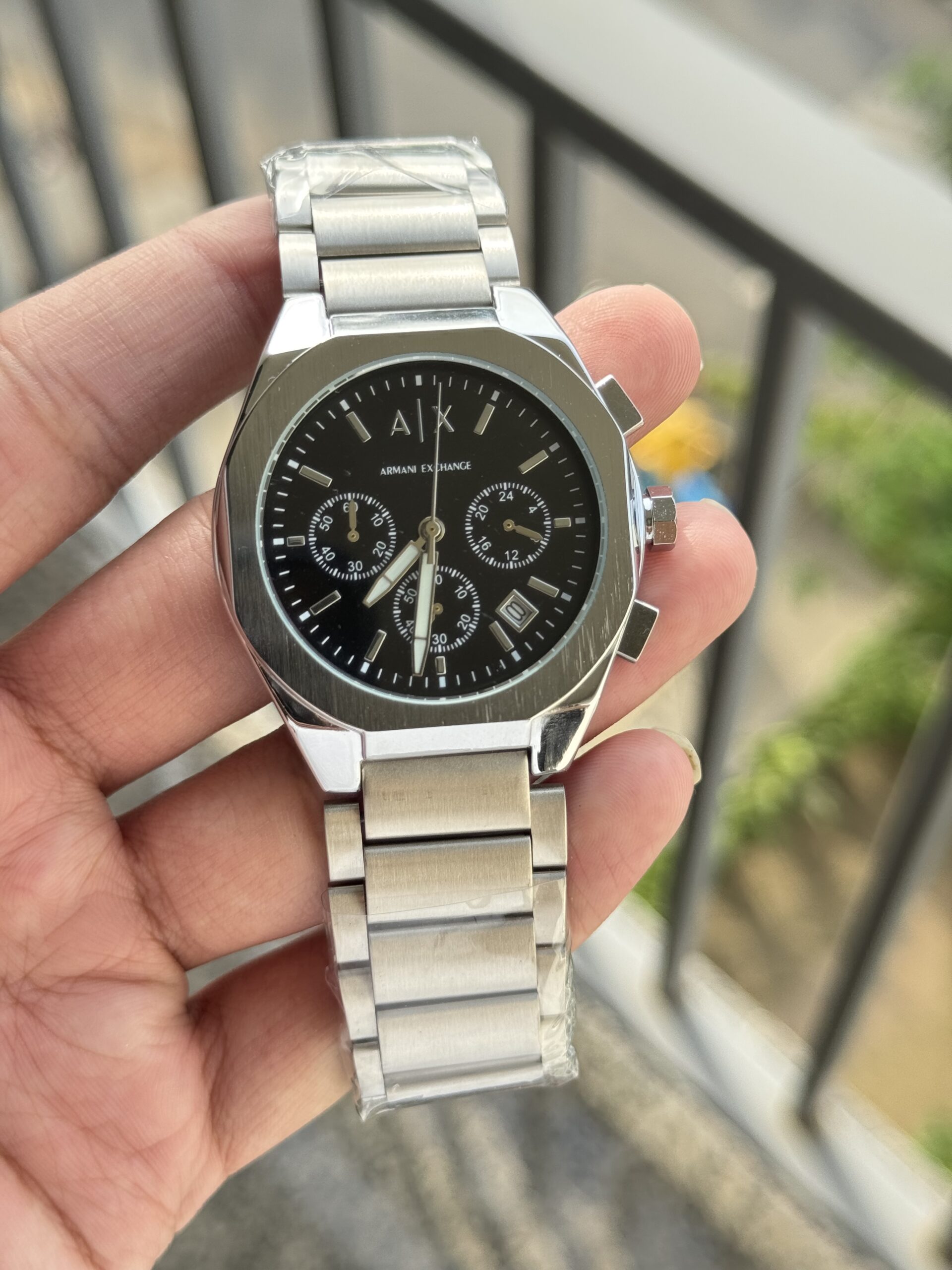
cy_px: 635
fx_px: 1760
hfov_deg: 30.3
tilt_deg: -58.5
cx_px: 476
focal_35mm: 48
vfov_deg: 39.7
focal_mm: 6.76
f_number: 1.78
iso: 64
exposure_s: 1/621
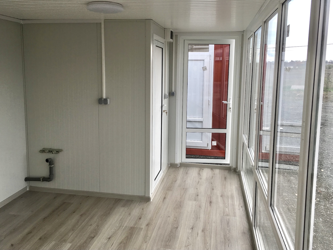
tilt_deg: -11.7
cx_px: 166
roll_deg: +2.0
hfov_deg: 61.7
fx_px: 279
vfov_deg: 48.2
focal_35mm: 29
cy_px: 125
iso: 25
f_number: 2.2
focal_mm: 4.15
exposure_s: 1/538
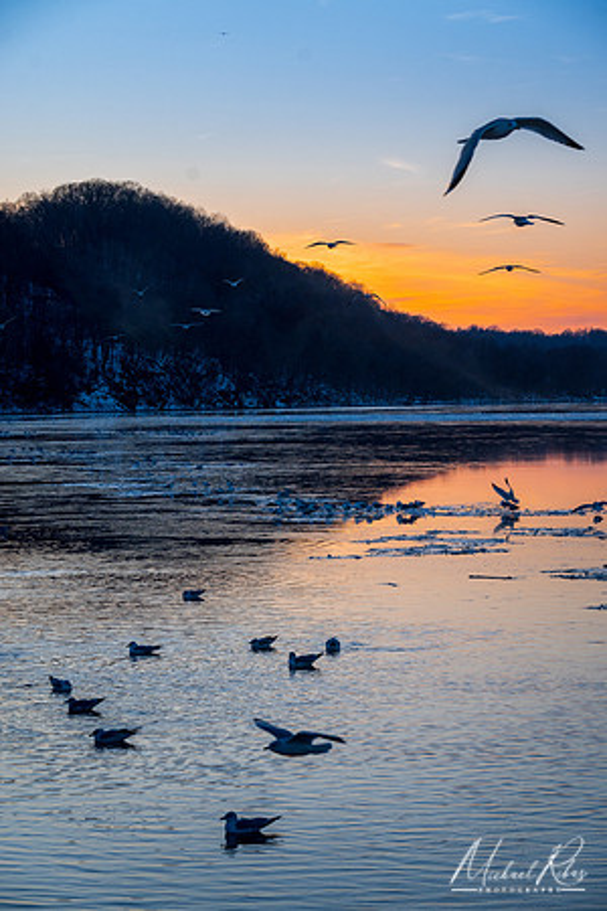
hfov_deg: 12.0
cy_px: 456
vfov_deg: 17.9
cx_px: 304
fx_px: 2883
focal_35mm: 114
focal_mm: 76
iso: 400
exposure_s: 1/400
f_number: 8
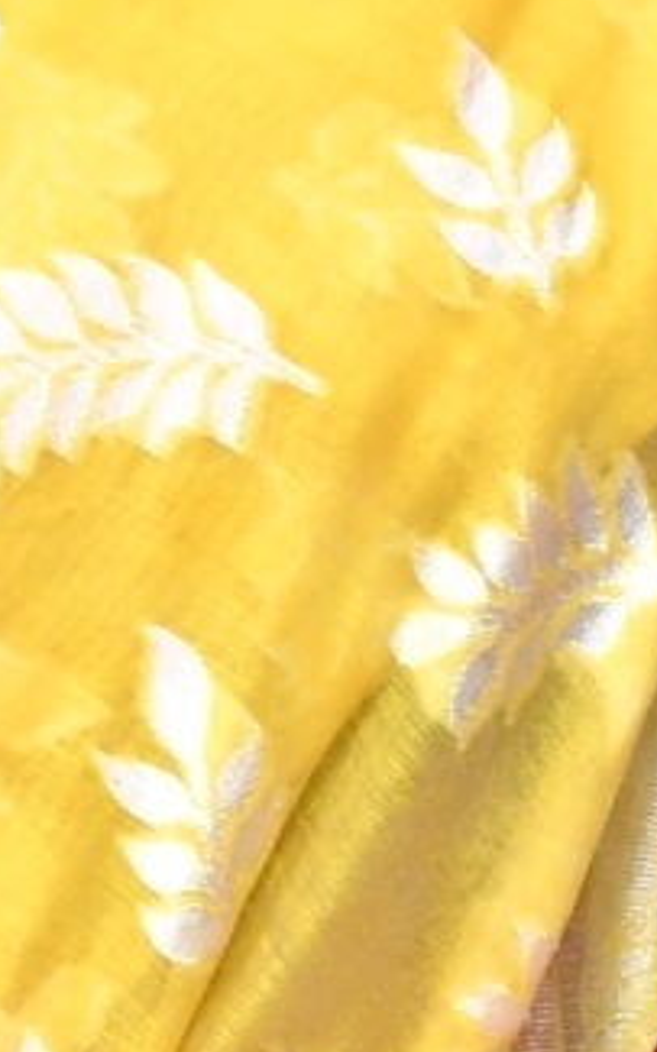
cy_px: 1191
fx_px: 11980
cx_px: 95
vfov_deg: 5.0
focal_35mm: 418
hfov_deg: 3.1
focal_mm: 35
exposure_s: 1/100
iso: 125
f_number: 1.4
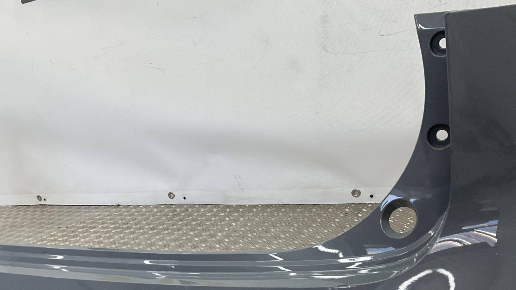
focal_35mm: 43
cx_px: 195
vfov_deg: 27.1
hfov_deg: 47.0
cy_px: 237
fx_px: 588
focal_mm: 3
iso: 16
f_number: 1.8
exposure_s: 1/104
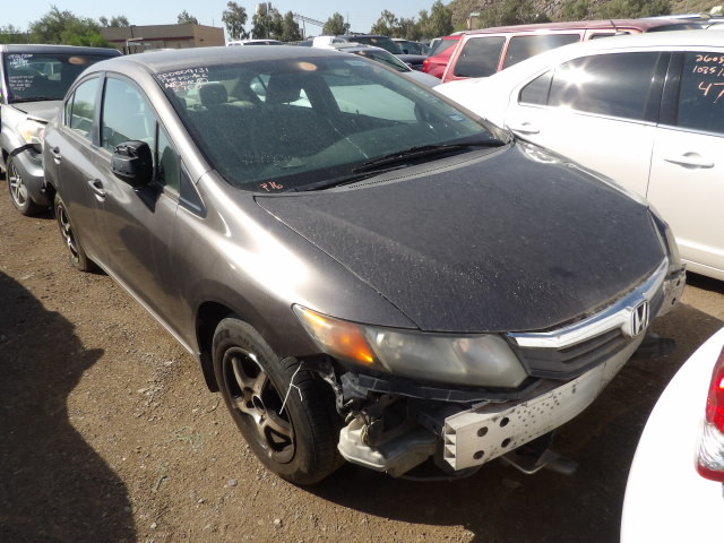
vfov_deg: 56.8
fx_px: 502
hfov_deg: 71.6
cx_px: 362
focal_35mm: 24
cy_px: 272
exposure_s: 1/390
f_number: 5.6
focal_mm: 4.3
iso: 100
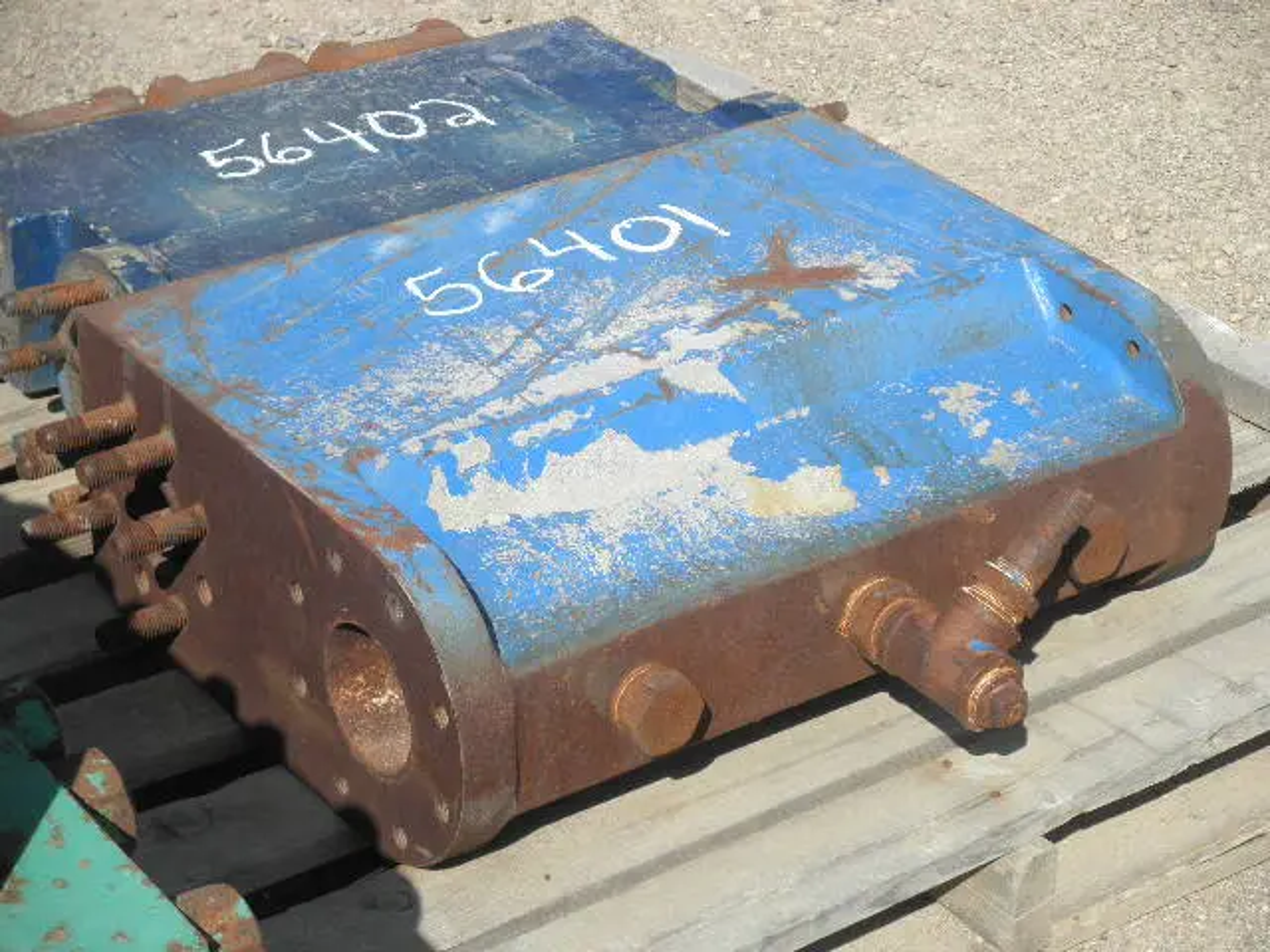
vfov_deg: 16.1
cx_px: 635
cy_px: 476
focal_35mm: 92
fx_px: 3375
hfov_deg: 21.3
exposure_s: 1/640
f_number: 4.2
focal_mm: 16.3
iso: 64
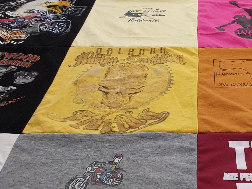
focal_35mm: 50
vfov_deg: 28.9
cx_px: 191
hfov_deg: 37.2
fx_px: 364
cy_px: 129
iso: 100
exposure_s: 1/60
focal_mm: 2.91
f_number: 1.9
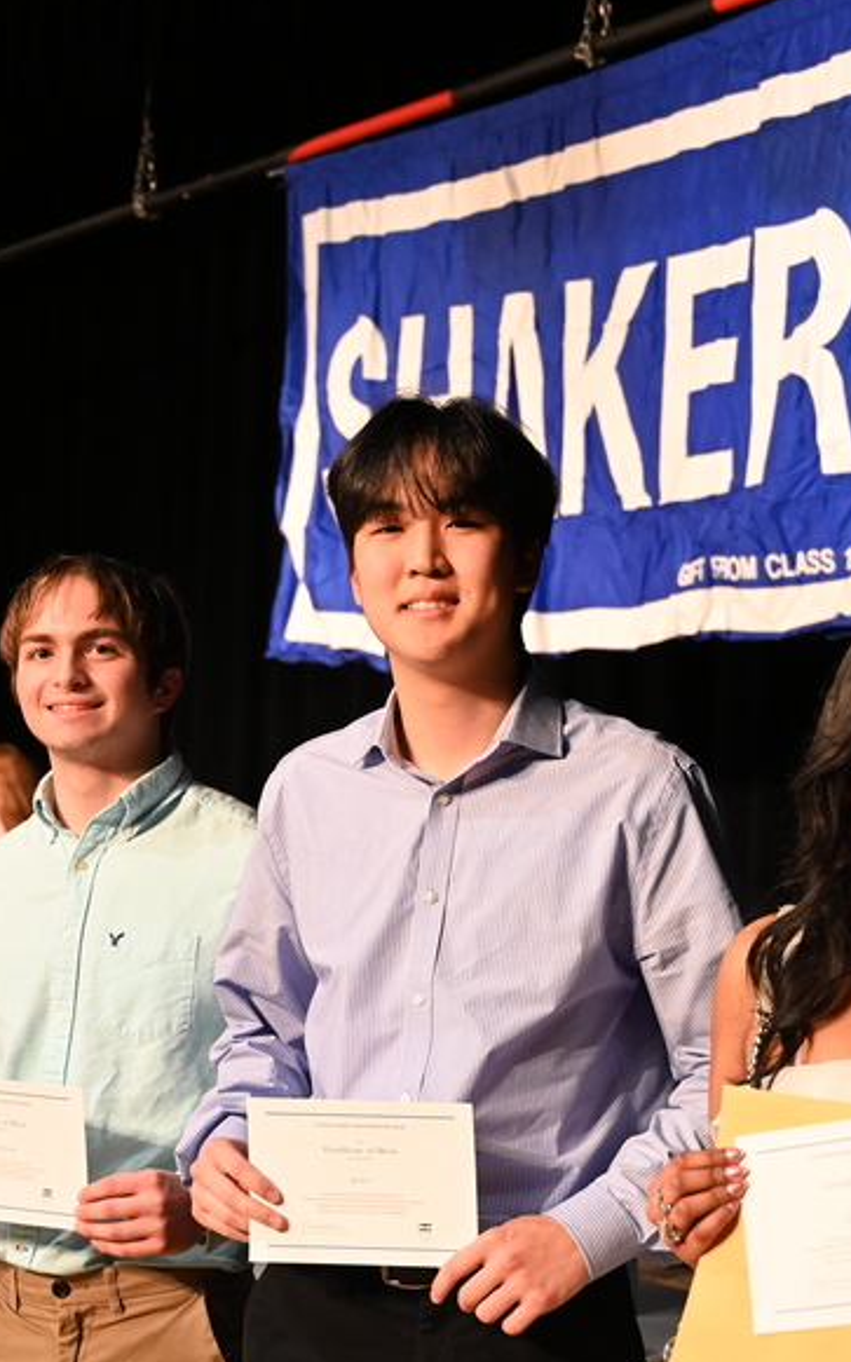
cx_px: 401
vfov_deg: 29.3
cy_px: 784
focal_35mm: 70
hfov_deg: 18.6
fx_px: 2598
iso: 2200
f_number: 4
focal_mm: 39
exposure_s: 1/125
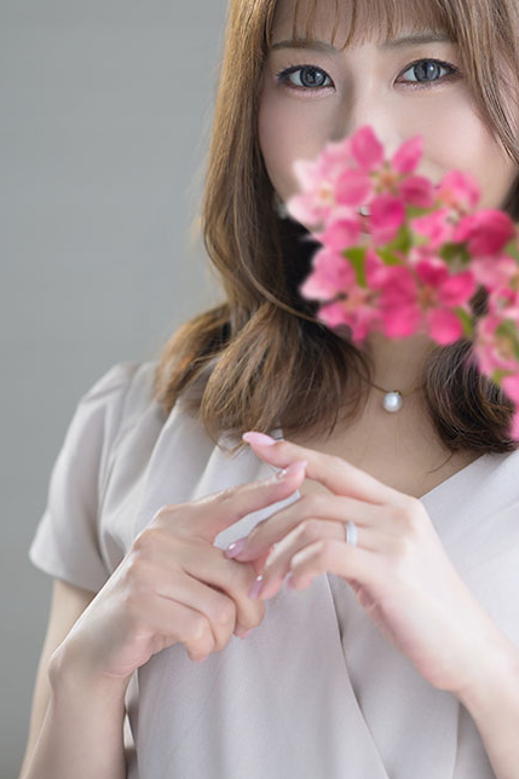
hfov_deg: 8.1
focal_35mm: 169
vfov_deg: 12.2
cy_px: 408
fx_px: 3656
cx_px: 387
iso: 250
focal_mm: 85
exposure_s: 1/160
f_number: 1.8
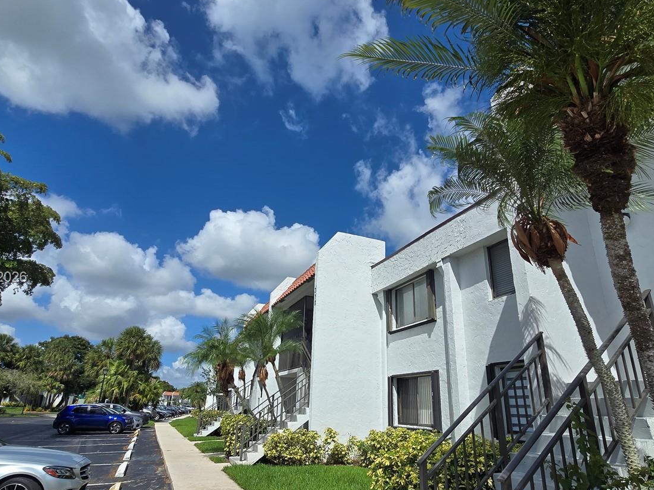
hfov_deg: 84.7
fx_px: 359
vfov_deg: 68.4
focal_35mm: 19
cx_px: 319
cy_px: 278
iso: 50
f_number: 2.2
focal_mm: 2.2
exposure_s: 1/3956
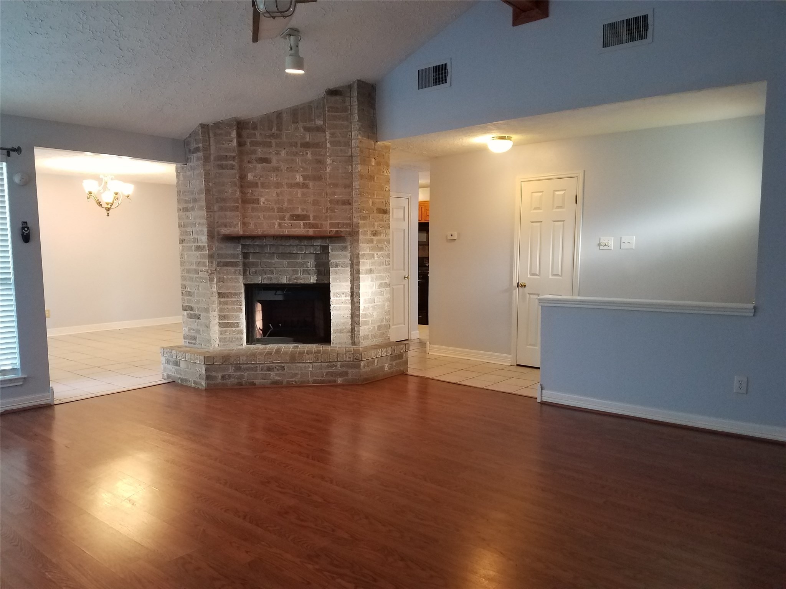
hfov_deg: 67.3
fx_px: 590
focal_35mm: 26
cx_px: 393
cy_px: 294
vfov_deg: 53.1
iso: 160
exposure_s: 1/30
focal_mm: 4.2
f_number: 1.7
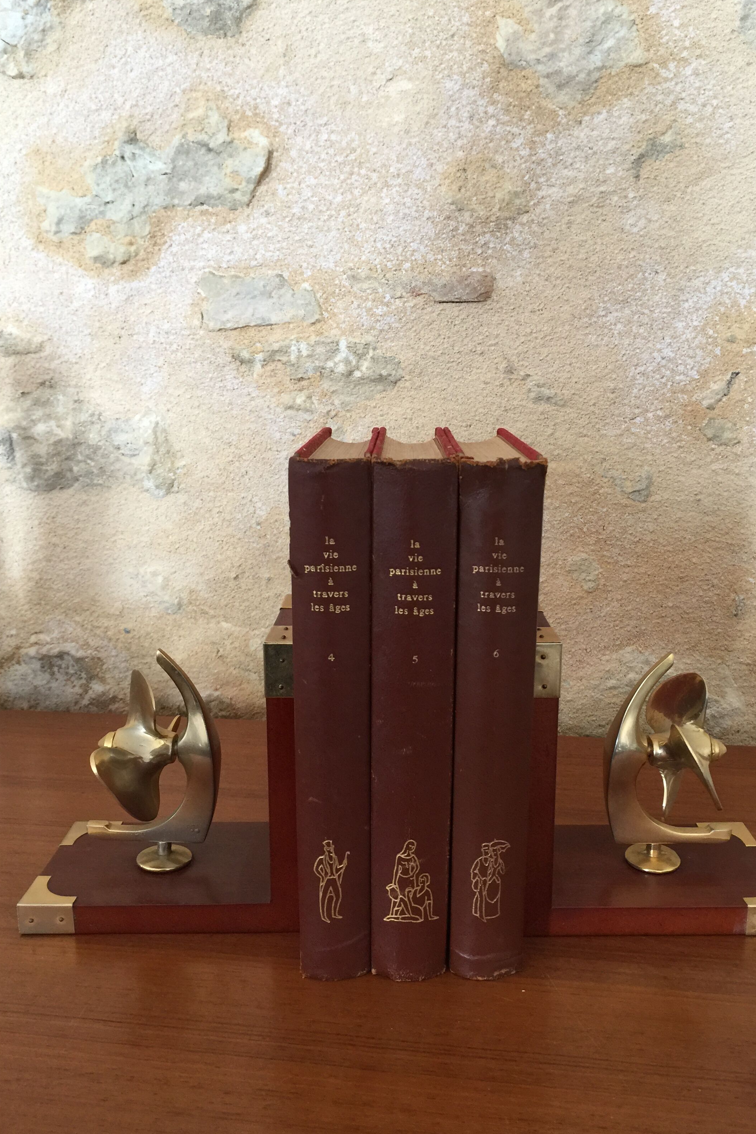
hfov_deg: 42.3
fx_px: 977
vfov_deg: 60.3
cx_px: 421
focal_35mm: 31
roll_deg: -0.1
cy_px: 581
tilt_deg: -12.2
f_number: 2.2
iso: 64
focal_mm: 4.15
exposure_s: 1/17
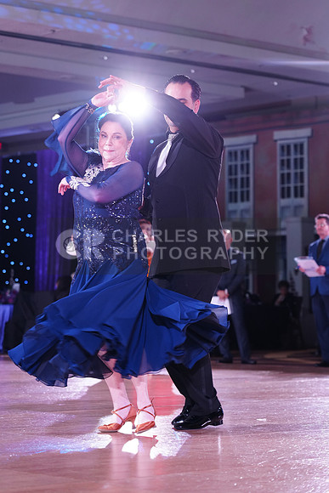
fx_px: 1411
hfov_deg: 13.3
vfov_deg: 19.8
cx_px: 164
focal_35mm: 103
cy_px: 246
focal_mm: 103
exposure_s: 1/160
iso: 1250
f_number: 4.5
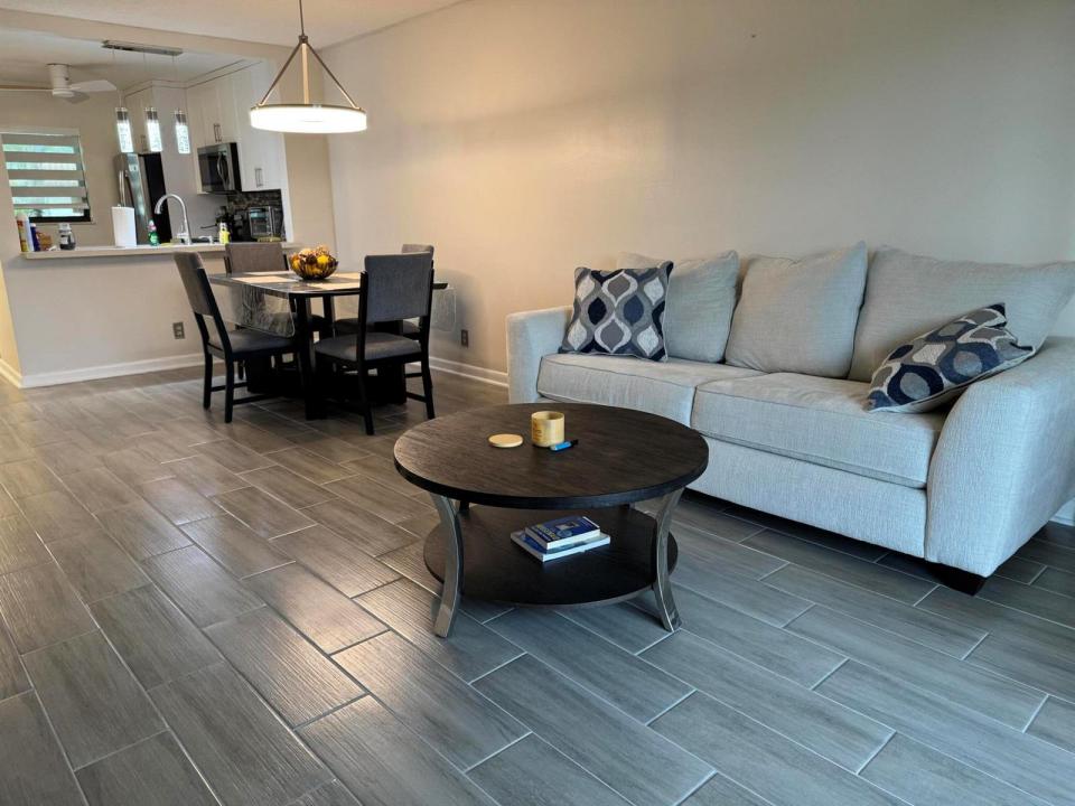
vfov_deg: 56.8
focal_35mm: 24
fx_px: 745
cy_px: 403
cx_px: 538
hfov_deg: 71.6
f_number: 1.78
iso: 250
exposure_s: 1/60
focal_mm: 6.76
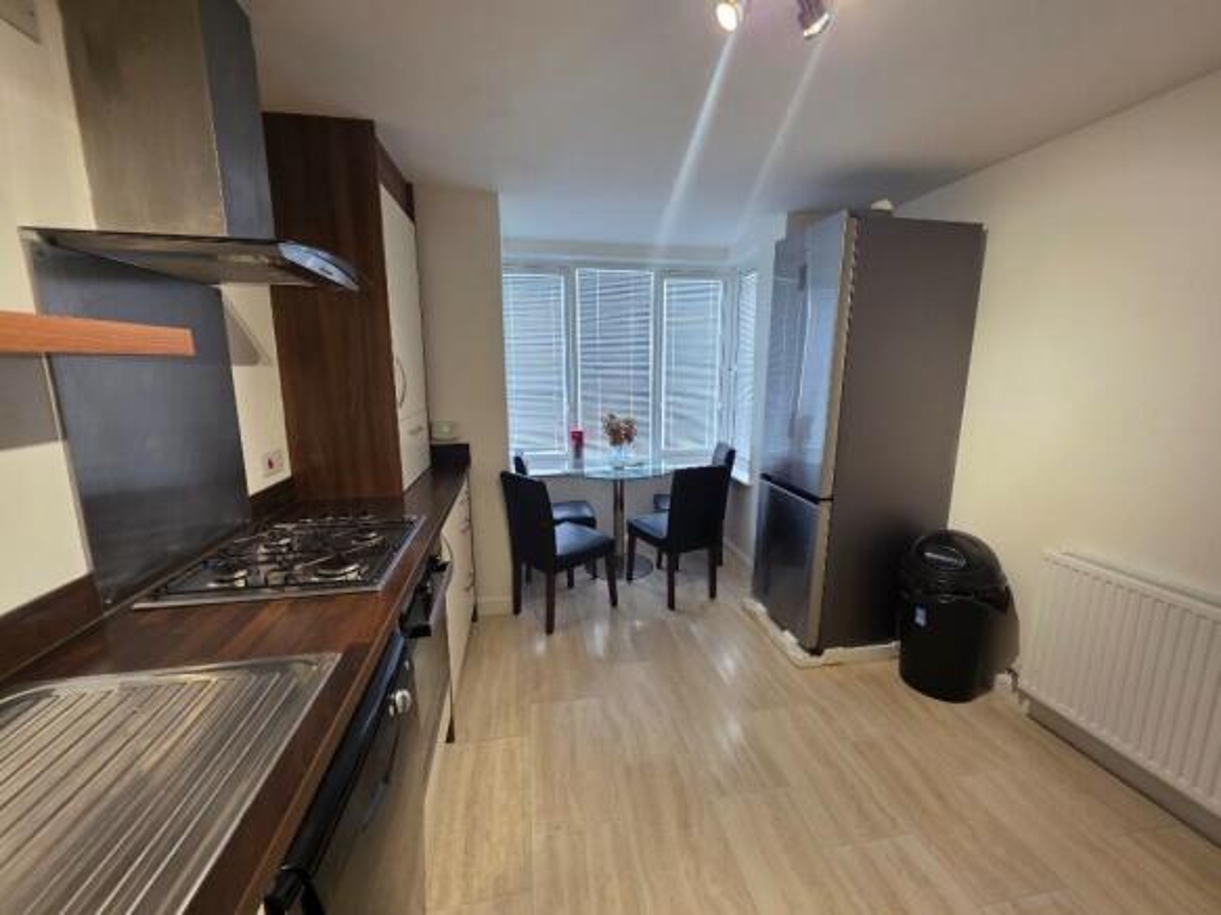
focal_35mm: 13
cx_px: 610
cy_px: 458
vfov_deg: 89.9
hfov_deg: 106.2
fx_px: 458
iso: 160
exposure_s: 1/50
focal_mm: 2.2
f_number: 1.9
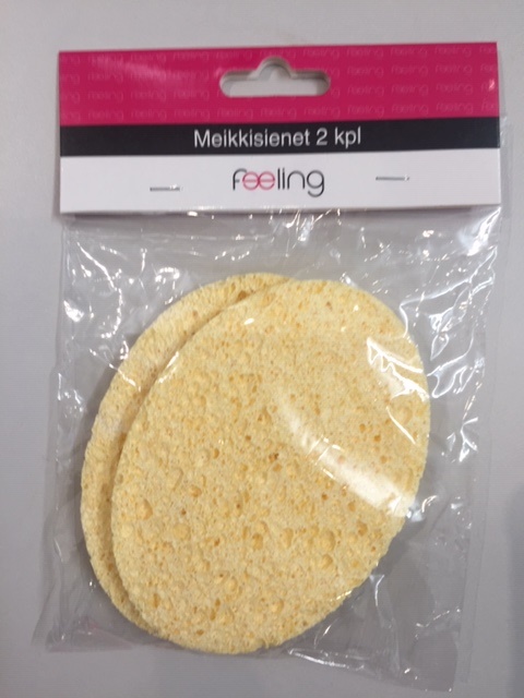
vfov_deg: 61.7
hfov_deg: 48.2
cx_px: 262
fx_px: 585
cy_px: 349
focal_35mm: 29
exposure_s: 1/50
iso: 32
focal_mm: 4.15
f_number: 2.2
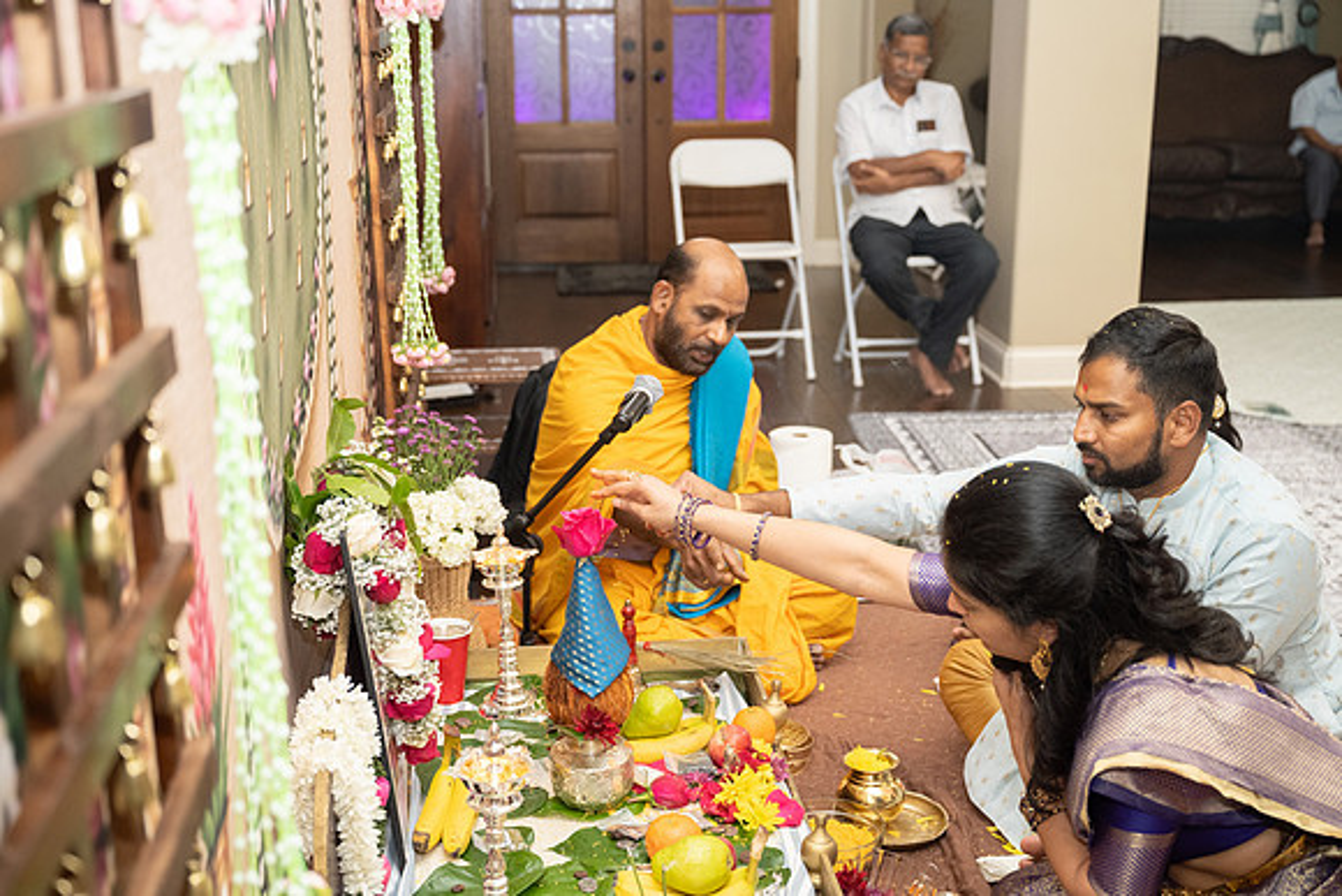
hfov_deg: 45.3
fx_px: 1610
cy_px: 448
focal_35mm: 43
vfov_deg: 31.1
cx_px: 671
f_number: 3.2
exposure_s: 1/160
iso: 1000
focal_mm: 43
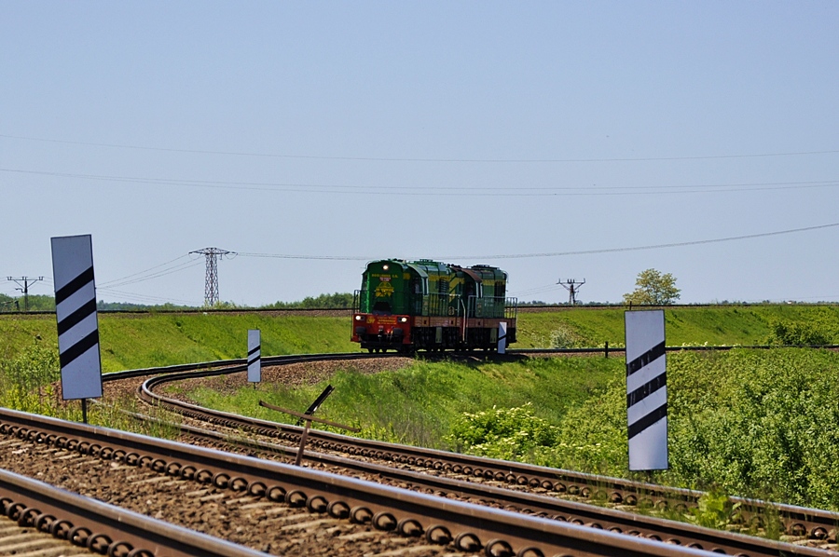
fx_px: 3213
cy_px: 278
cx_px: 420
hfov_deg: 14.9
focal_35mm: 138
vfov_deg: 9.9
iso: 200
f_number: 7.1
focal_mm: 92
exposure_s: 1/640
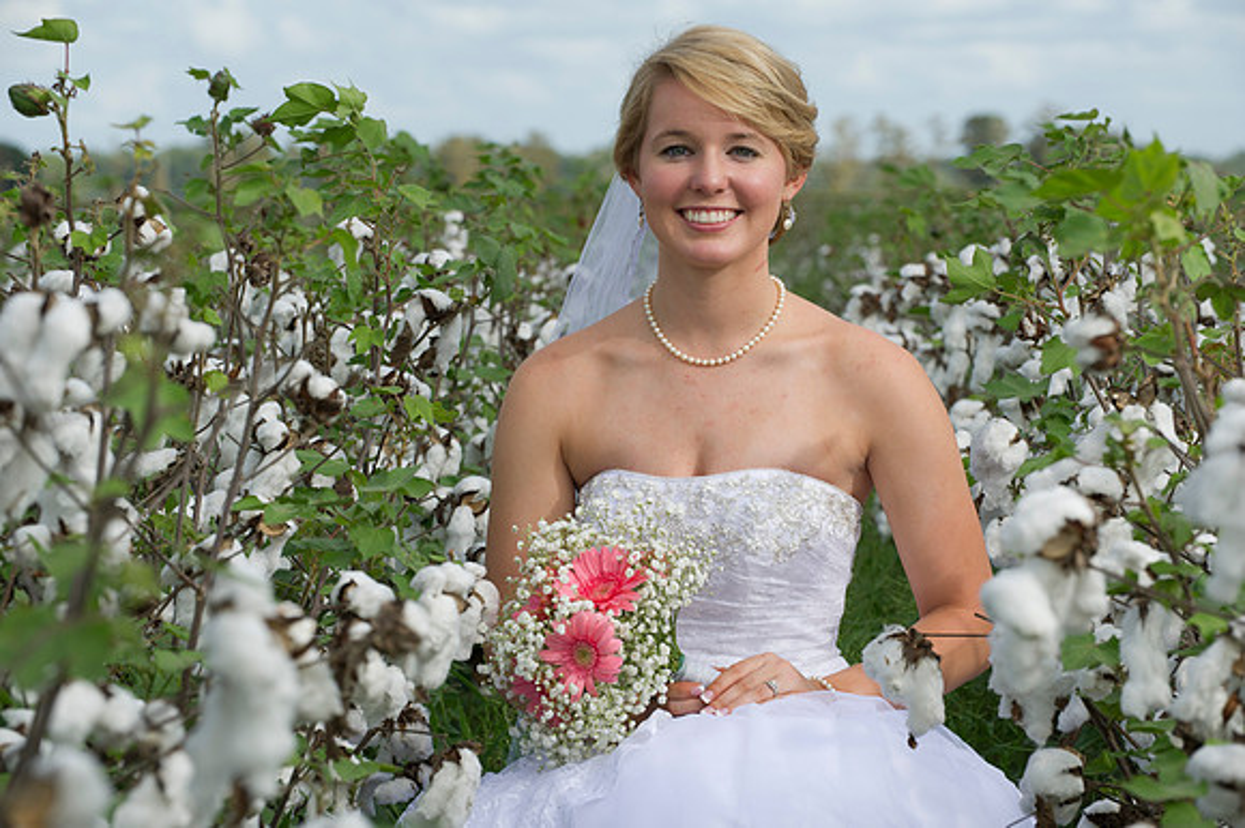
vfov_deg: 10.1
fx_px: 4666
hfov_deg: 15.2
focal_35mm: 135
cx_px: 622
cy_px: 414
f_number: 8
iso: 160
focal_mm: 135
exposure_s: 1/200
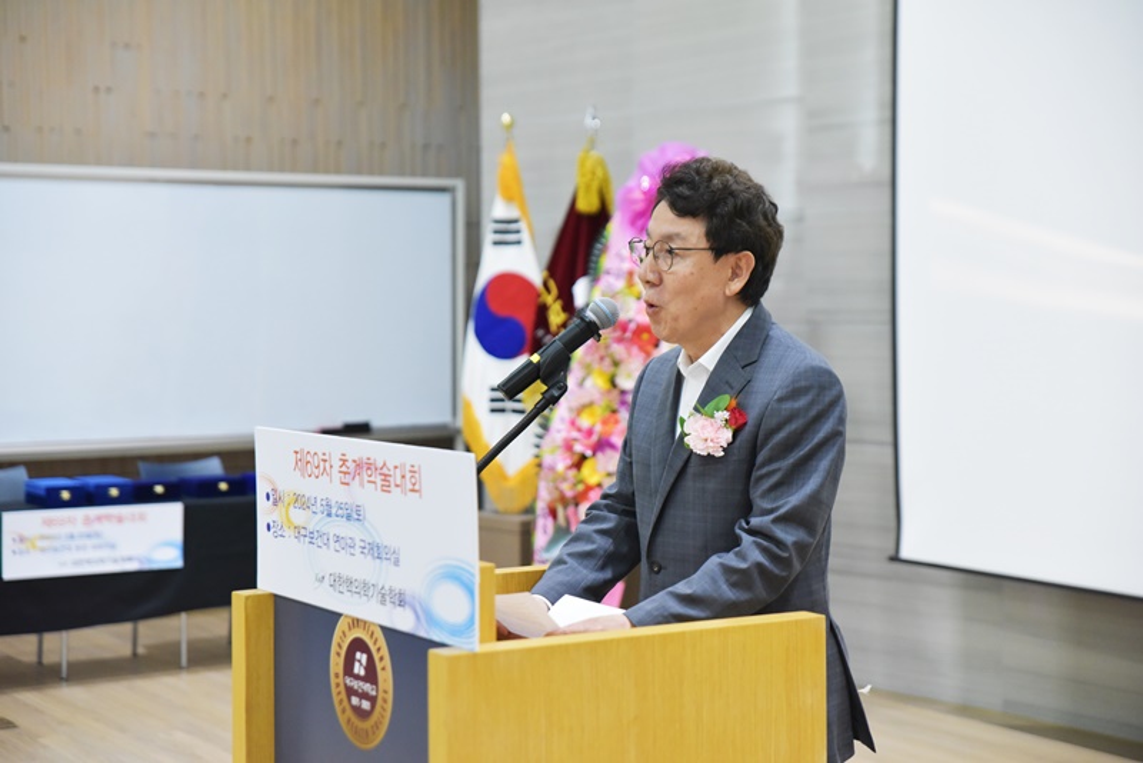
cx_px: 572
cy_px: 382
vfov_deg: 19.5
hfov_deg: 28.8
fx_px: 2223
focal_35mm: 70
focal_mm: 70
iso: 3200
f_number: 3.2
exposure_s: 1/200
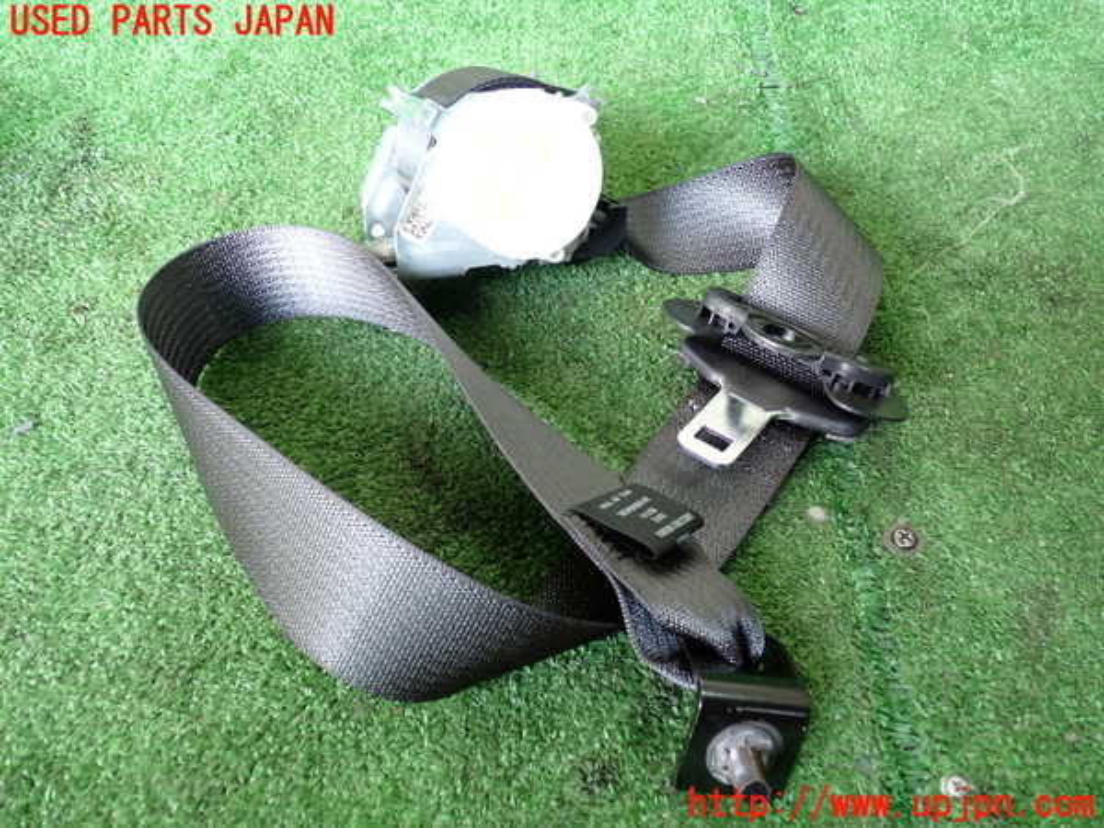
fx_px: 957
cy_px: 414
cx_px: 552
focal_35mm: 30
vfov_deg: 46.8
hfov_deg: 60.0
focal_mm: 5.4
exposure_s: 1/30
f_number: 2.3
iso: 200
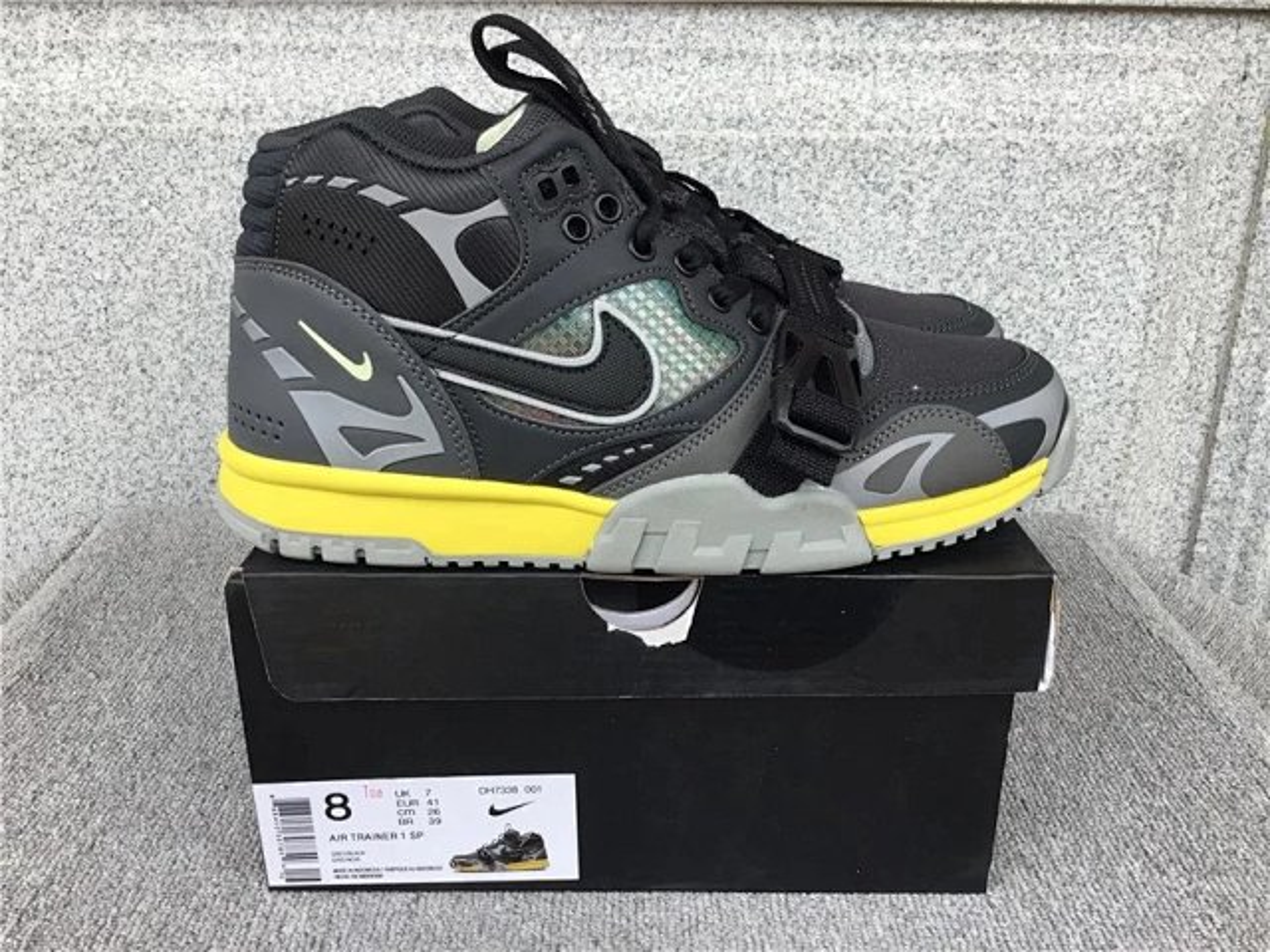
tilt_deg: -20.6
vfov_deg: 45.4
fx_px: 1137
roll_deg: -0.4
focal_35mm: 31
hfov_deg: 58.4
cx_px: 635
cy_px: 476
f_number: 2.4
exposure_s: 1/195
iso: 25
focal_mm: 3.3
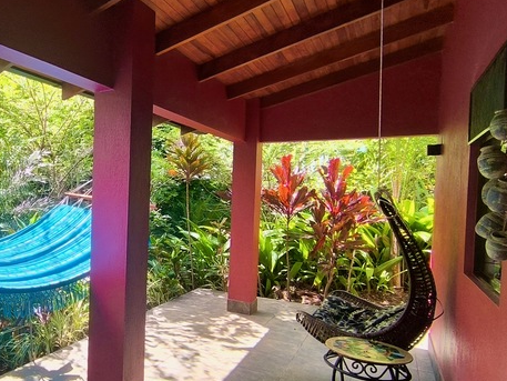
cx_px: 98
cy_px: 203
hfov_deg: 58.3
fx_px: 410
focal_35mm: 28
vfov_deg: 49.7
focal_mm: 1.65
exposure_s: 1/158
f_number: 2.2
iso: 50
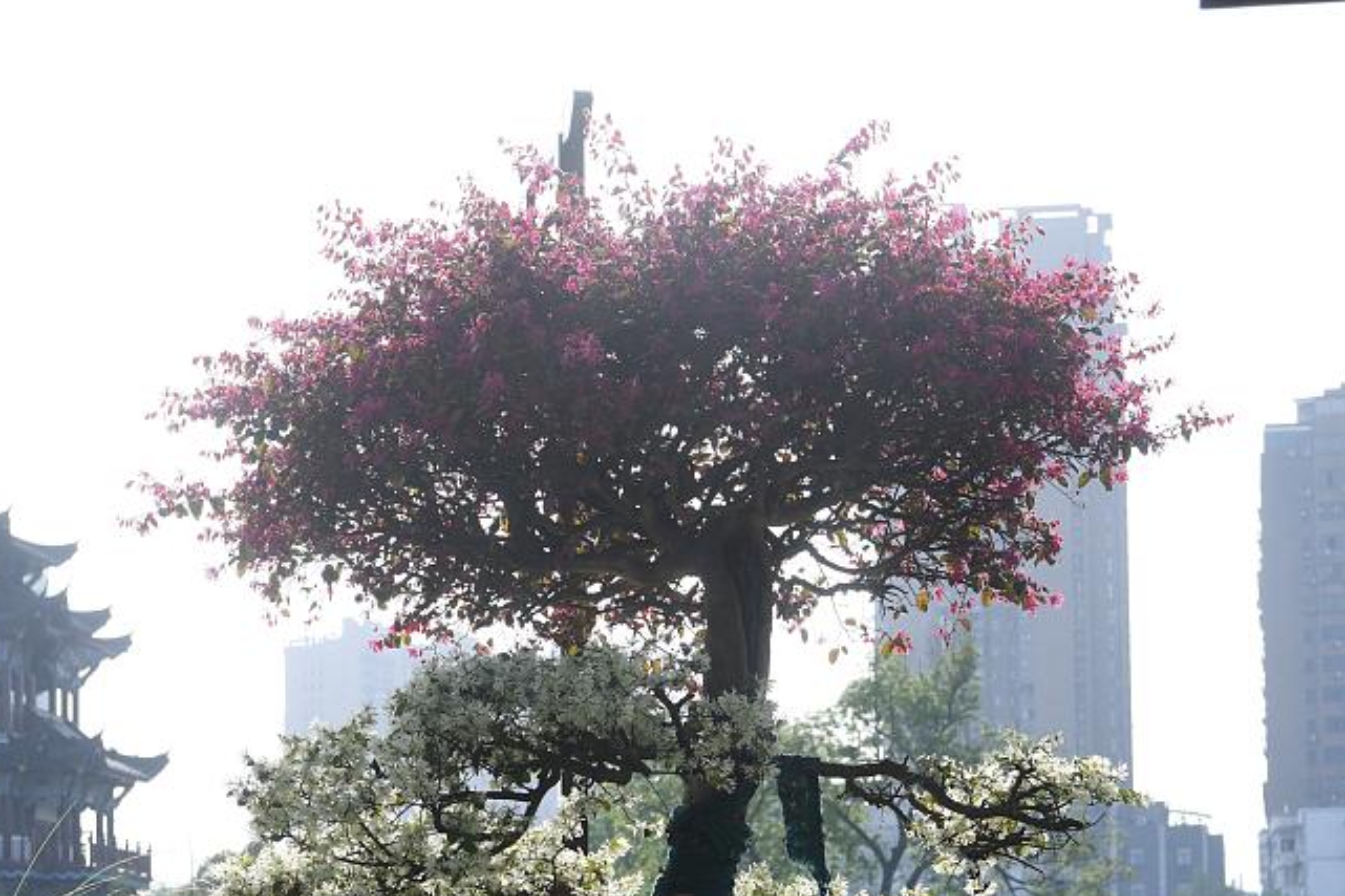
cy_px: 755
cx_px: 560
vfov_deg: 10.4
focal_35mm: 131
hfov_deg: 15.6
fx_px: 4893
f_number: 9
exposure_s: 1/250
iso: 200
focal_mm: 70
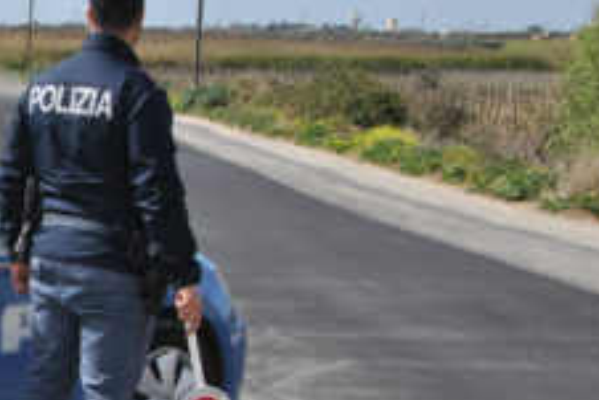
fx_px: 1865
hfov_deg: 17.2
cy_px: 298
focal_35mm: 112
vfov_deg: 12.2
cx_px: -159
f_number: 9
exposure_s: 1/320
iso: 100
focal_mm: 26
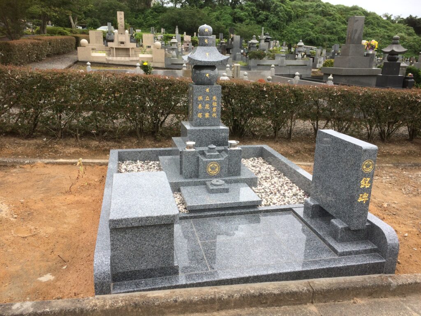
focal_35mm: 29
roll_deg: +0.2
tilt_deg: -17.6
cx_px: 210
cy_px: 158
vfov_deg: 48.2
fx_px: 353
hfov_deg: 61.7
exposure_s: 1/684
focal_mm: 4.15
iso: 32
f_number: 2.2
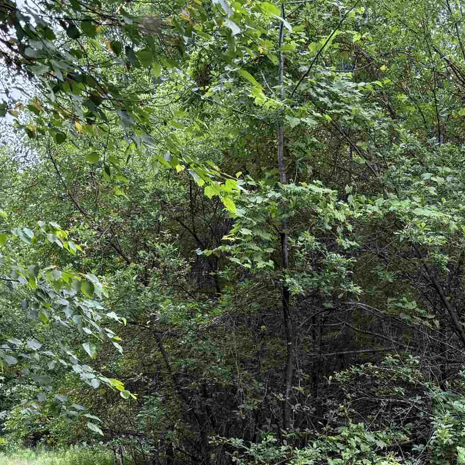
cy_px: 431
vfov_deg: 26.3
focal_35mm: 63
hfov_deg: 27.1
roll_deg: +0.3
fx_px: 957
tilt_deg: +0.8
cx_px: 310
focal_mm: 6.76
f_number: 1.78
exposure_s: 1/356
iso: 100
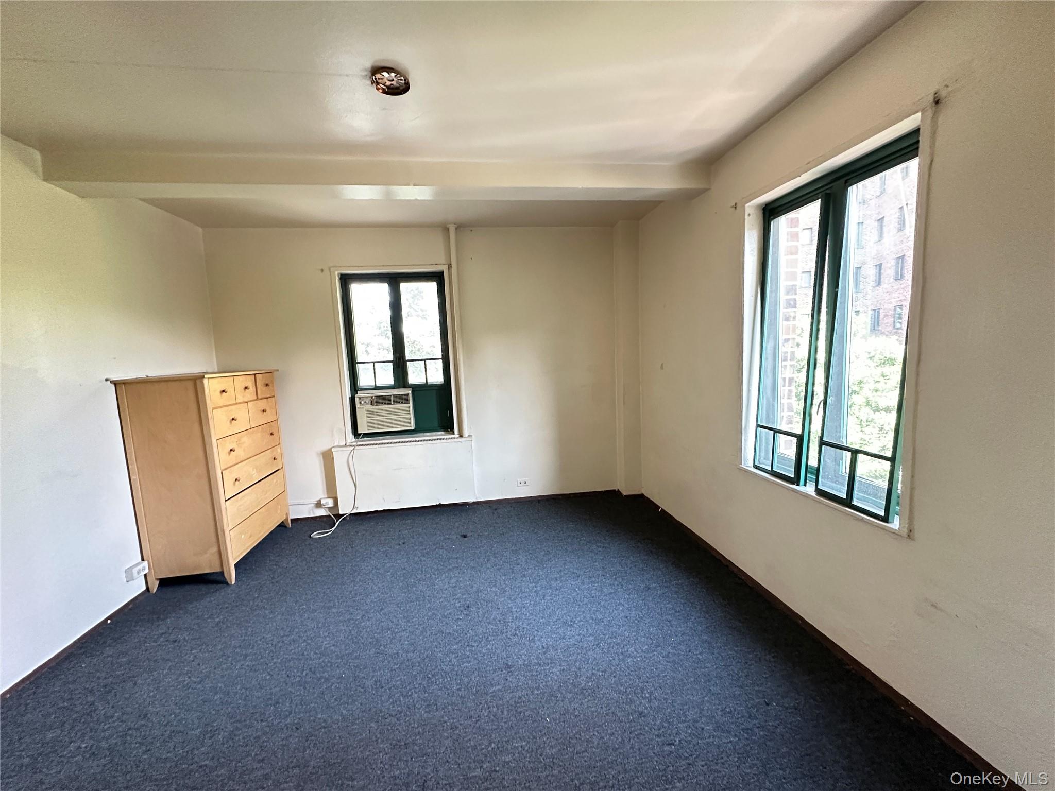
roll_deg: +2.1
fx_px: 427
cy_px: 396
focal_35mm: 14
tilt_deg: -5.2
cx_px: 528
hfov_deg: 102.1
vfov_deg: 85.7
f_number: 2.2
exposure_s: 1/60
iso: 640
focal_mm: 2.22
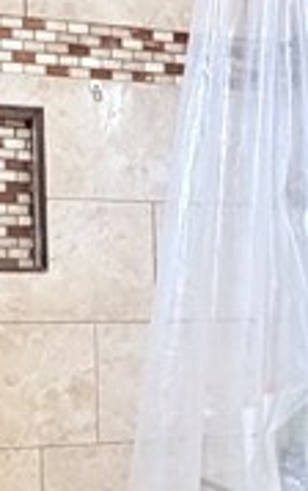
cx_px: 399
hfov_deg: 14.7
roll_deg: +0.1
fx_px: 1141
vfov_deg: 24.1
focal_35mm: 85
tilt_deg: -1.3
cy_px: 368
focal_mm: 2.22
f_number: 2.2
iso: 640
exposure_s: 1/60
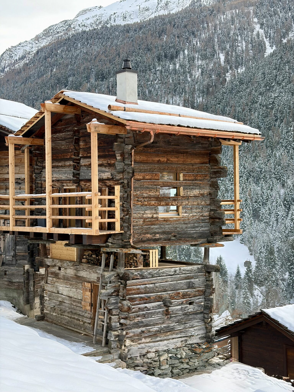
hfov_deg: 28.0
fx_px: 589
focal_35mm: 52
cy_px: 196
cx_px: 147
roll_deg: +1.0
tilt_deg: +0.3
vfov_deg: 36.8
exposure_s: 1/307
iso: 40
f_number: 1.6
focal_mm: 5.96
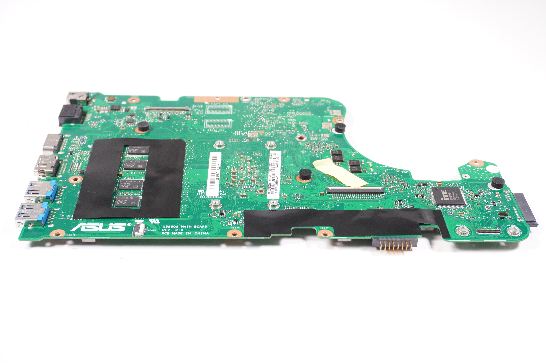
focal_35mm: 46
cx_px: 273
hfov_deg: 42.4
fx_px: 705
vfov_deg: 28.9
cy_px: 182
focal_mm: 31
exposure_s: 1/250
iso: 1000
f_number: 6.3
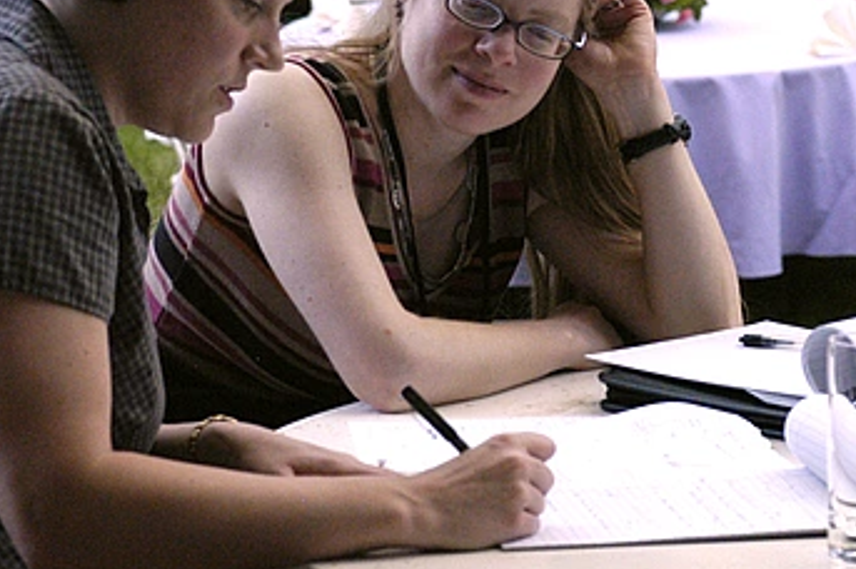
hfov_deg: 9.8
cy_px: 163
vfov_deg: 6.5
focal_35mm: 211
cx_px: 414
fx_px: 5012
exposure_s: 1/125
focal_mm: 70
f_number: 5.6
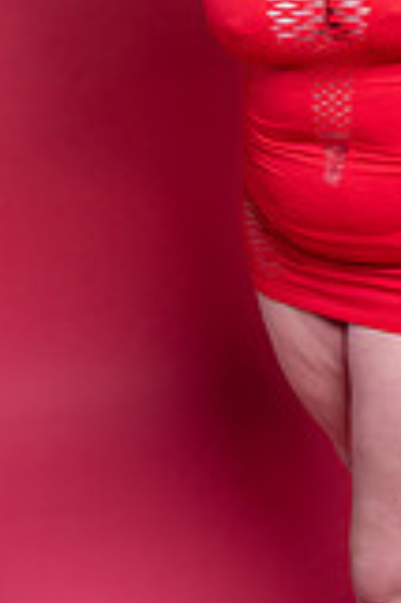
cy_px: -184
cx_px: 386
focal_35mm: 98
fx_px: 1641
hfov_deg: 13.8
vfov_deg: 19.2
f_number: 5.6
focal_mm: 35
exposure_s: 1/400
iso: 250
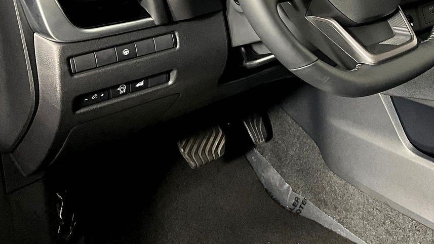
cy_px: -23
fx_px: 679
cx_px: 349
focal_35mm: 59
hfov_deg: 34.3
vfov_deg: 19.5
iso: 160
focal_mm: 3
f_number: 1.8
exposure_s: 1/60
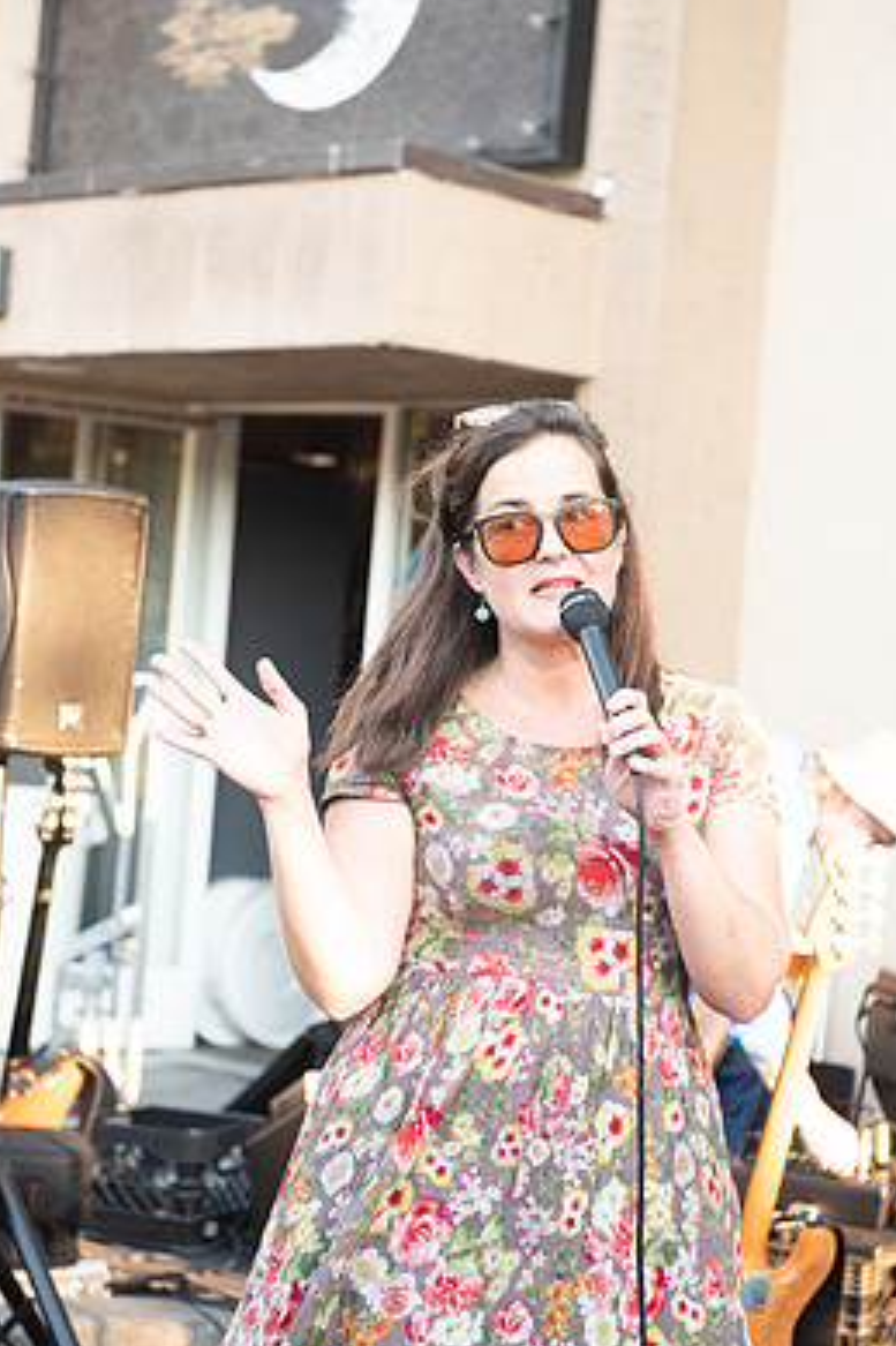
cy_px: 720
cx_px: 488
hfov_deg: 16.8
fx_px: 3026
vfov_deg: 25.1
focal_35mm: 81
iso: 400
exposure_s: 1/250
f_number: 3.5
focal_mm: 70
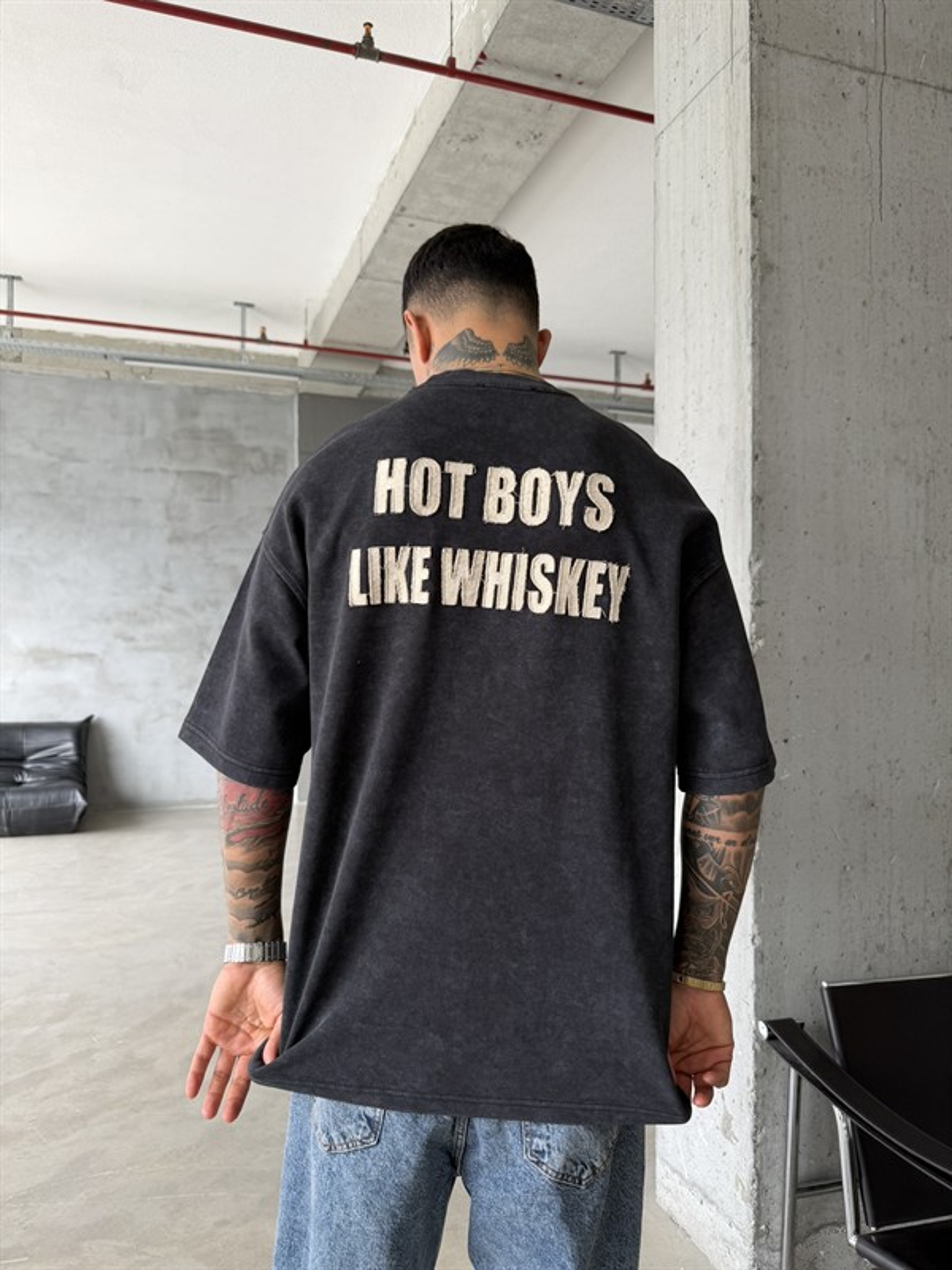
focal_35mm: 24
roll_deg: +0.1
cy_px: 635
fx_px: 880
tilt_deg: +0.9
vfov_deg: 71.6
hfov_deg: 56.8
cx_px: 476
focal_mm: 6.76
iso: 50
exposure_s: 1/121
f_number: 1.78
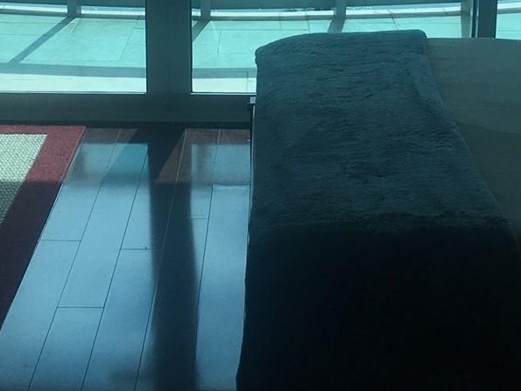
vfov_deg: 18.4
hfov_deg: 25.0
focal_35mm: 78
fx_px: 1174
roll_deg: +0.7
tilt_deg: -13.7
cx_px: 244
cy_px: -1
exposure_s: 1/1183
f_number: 2.2
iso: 25
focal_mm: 4.15
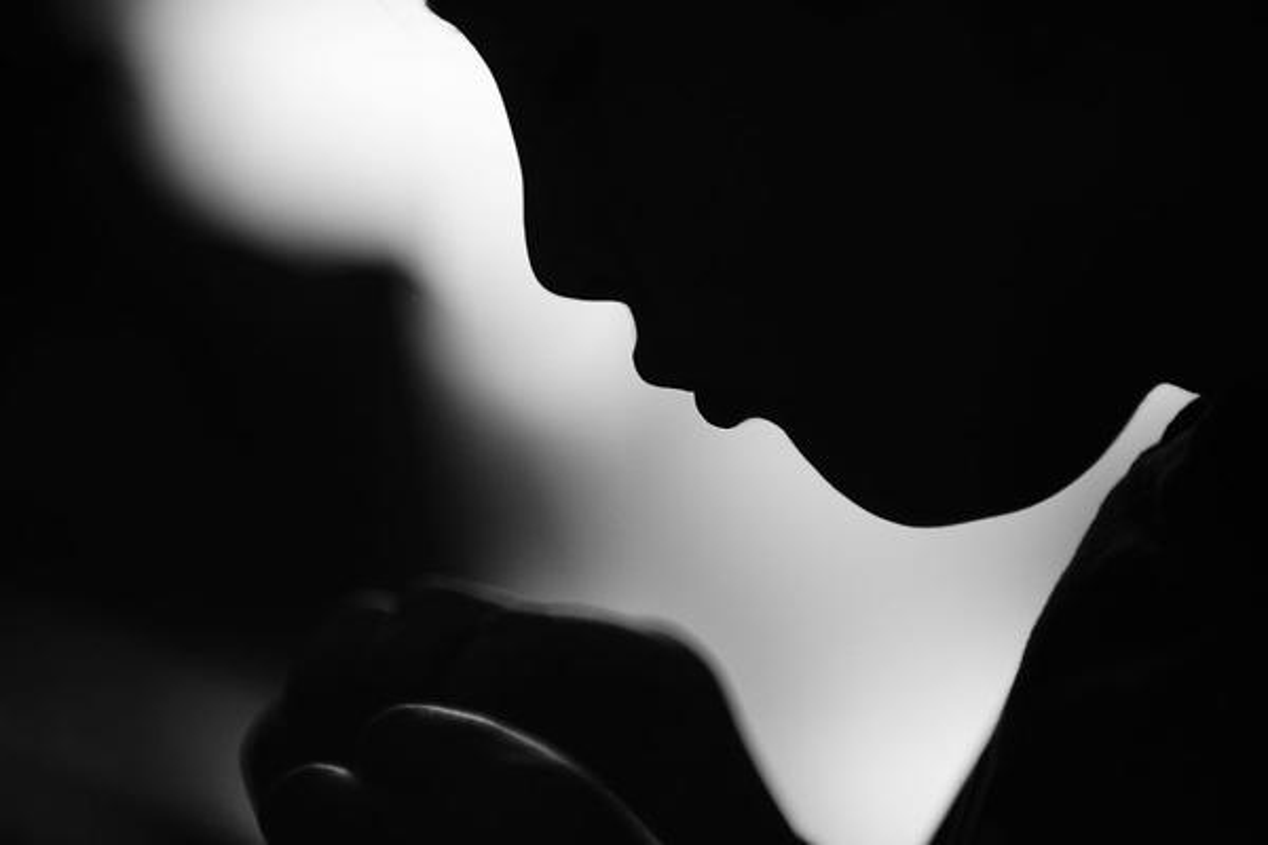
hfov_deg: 10.3
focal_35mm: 200
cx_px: 634
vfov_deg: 6.9
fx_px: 7044
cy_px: 422
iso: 3200
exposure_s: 1/320
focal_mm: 200
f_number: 2.8
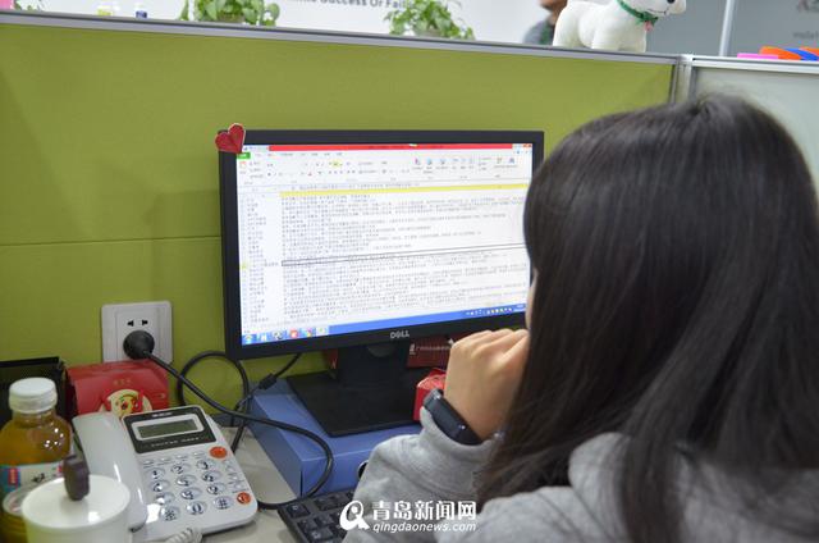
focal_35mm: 38
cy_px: 272
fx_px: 851
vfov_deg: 35.3
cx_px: 410
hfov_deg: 51.4
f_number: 5.6
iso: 1000
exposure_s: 1/40
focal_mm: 25
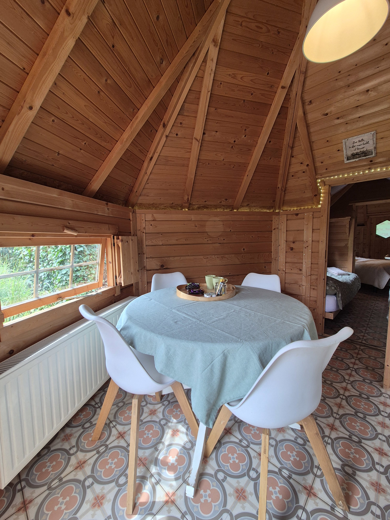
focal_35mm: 13
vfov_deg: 106.2
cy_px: 260
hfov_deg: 89.9
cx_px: 195
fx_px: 195
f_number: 2.2
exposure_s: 1/50
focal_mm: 2.2
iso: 64
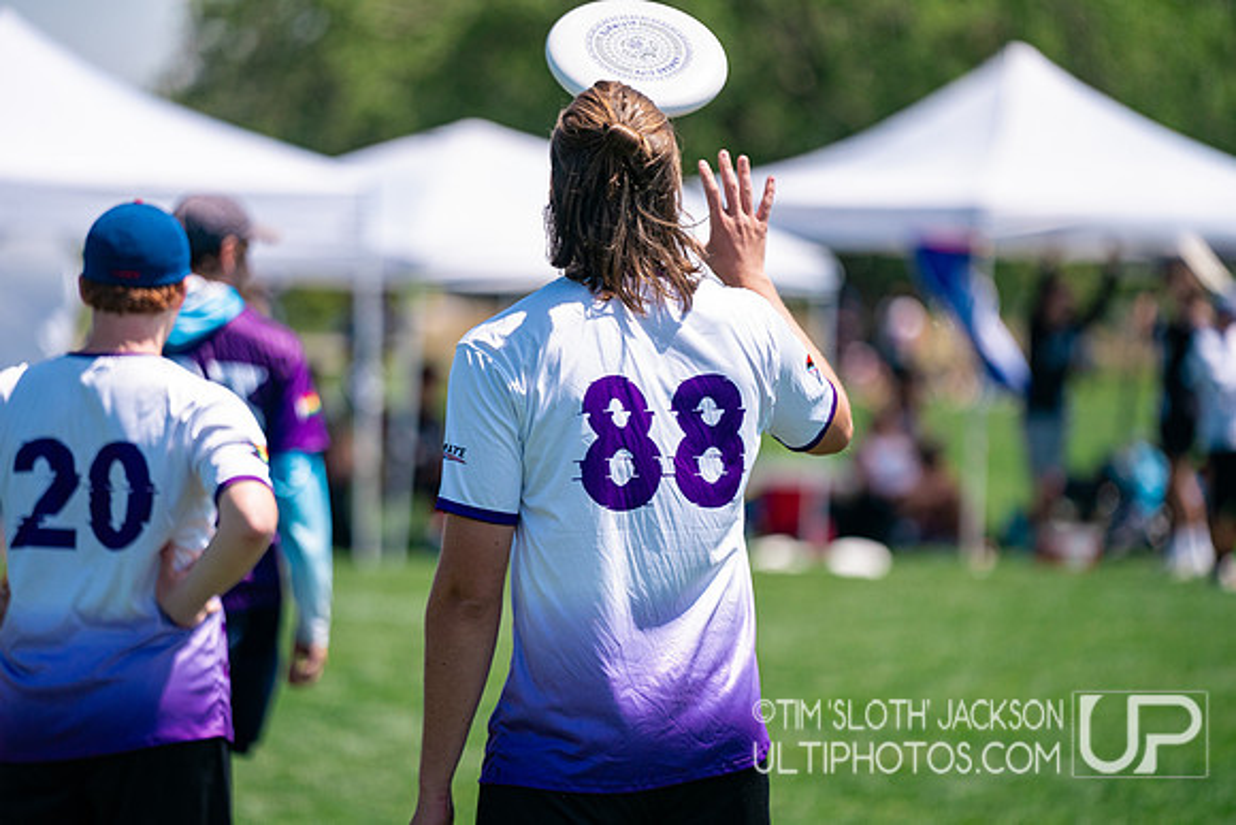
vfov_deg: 6.9
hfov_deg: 10.3
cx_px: 618
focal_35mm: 200
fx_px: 6868
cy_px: 412
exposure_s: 1/8000
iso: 640
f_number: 2.8
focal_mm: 200
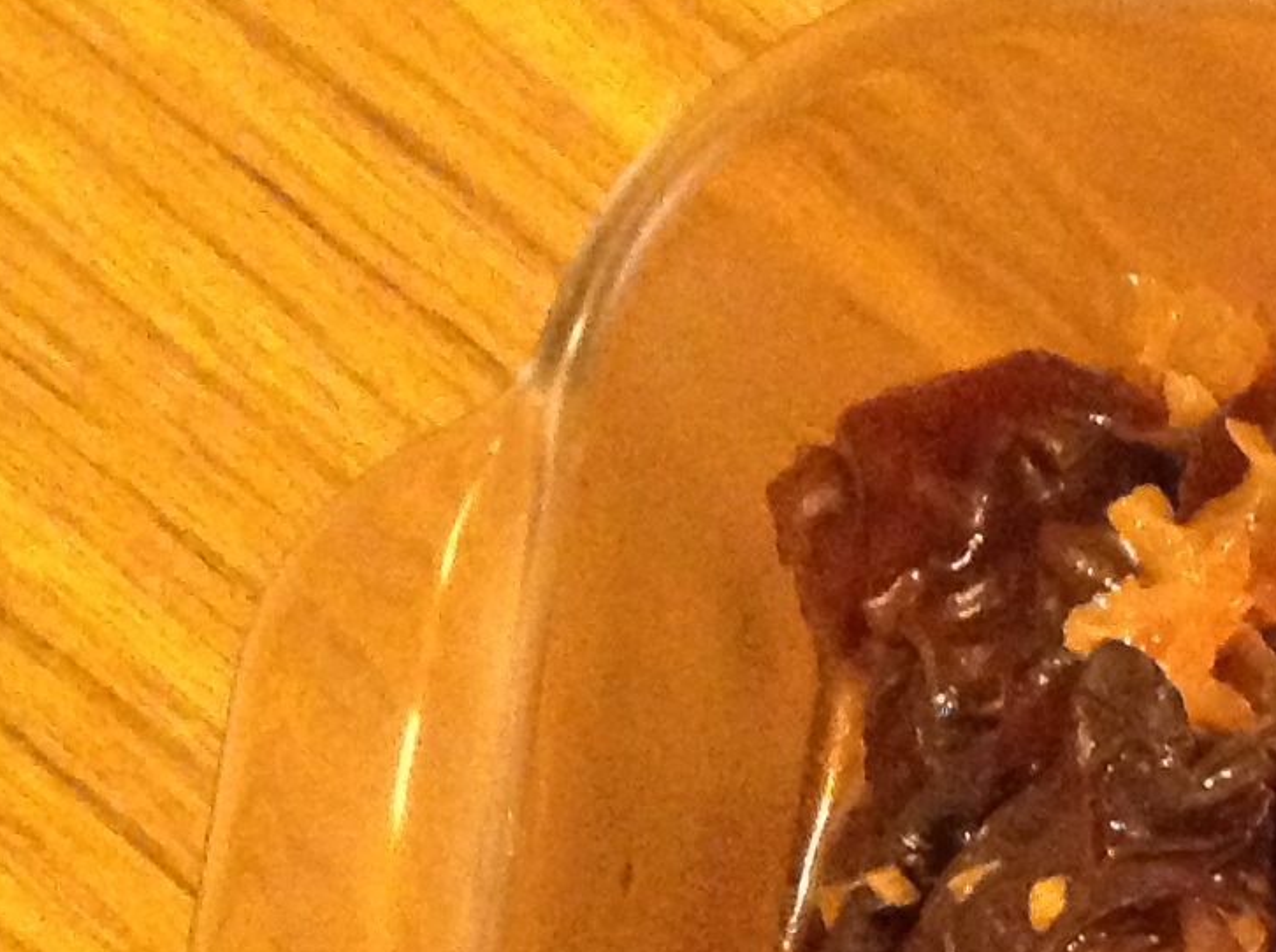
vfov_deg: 11.3
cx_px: 2016
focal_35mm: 125
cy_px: 1453
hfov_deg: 14.5
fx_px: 4600
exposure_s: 1/15
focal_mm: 4.28
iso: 800
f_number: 2.4
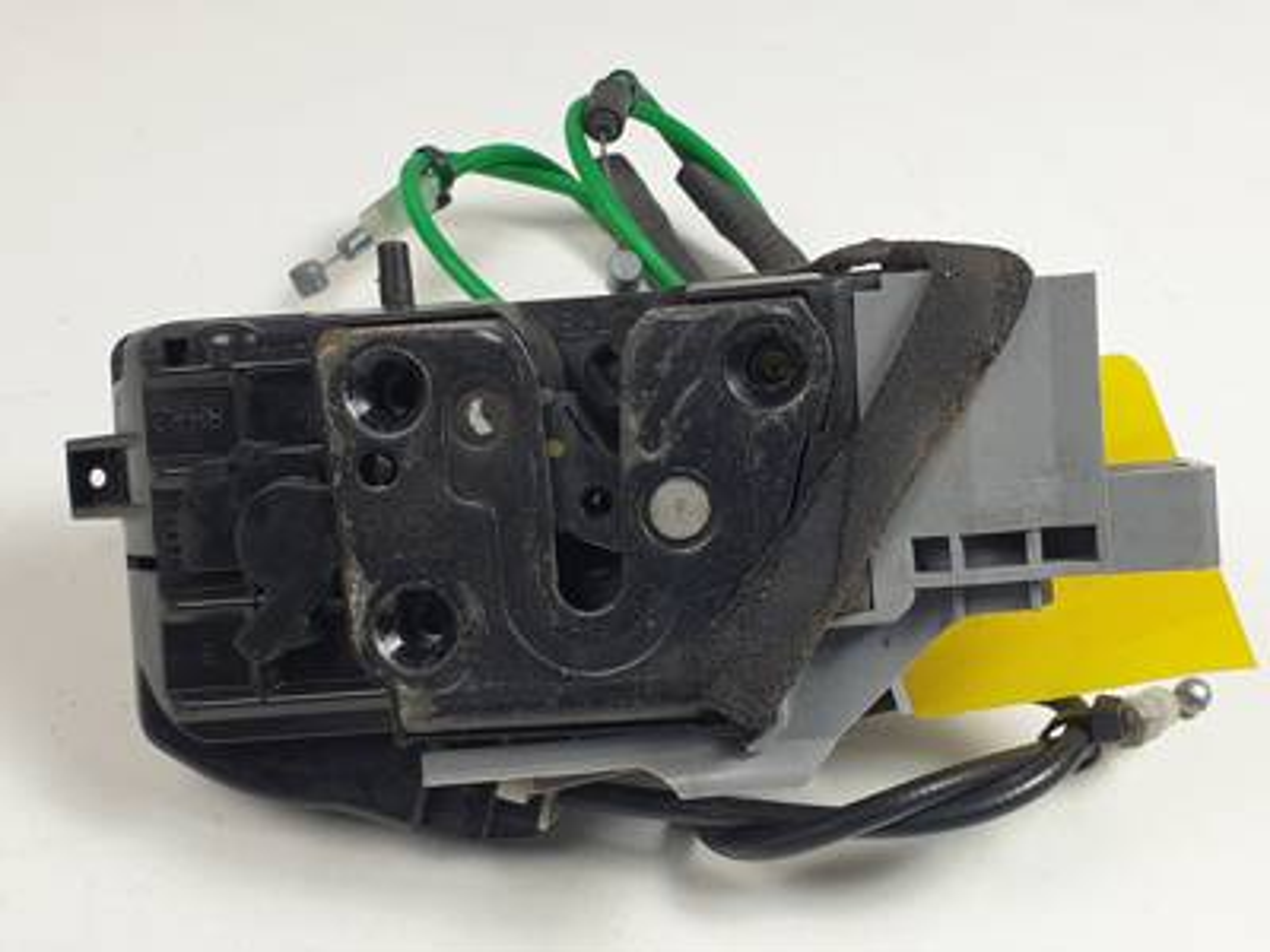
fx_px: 954
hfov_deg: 67.3
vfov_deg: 53.1
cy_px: 476
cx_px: 635
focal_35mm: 26
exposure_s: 1/125
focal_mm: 4.3
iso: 50
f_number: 2.4
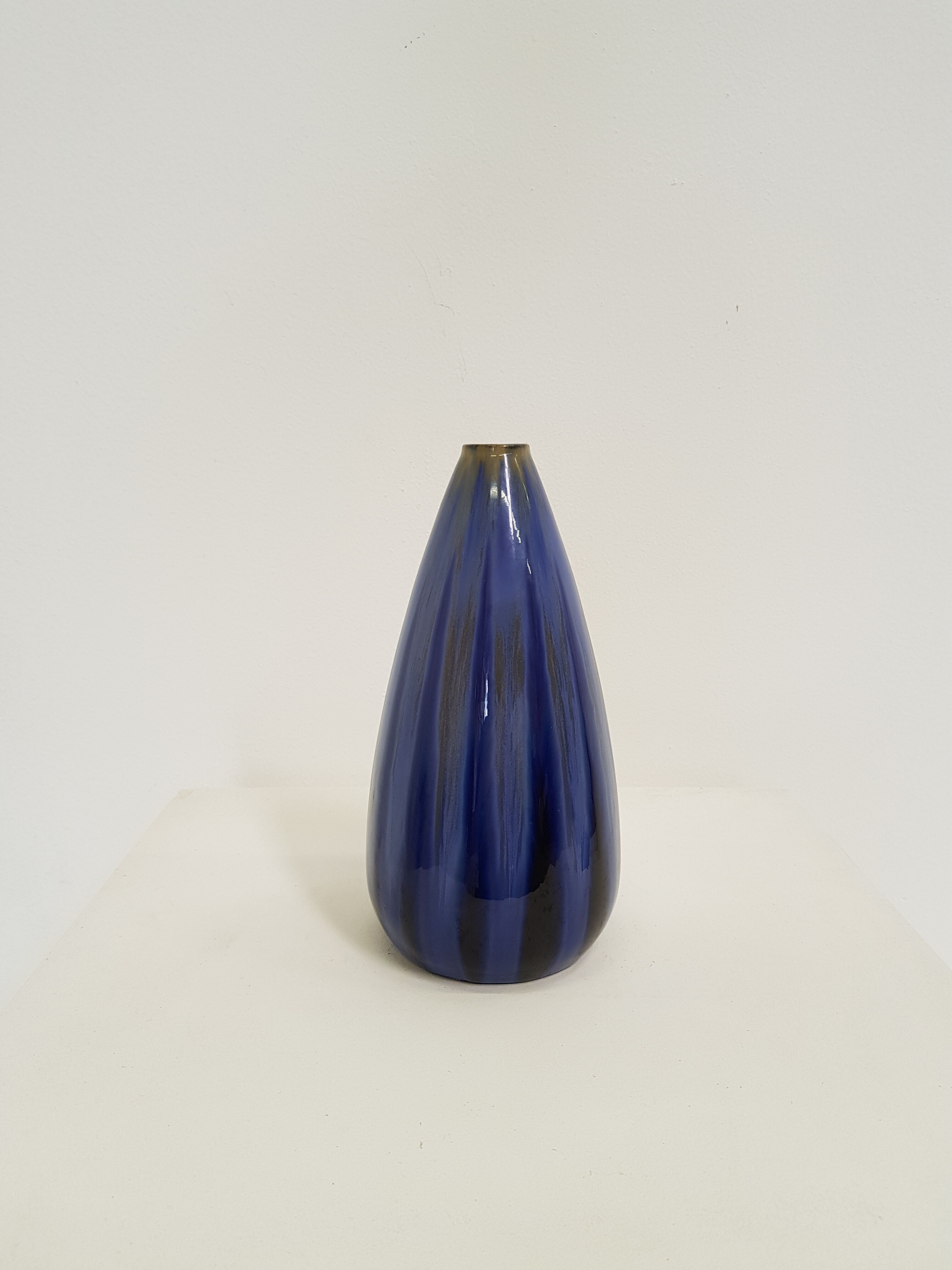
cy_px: 635
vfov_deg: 67.3
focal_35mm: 26
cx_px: 476
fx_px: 953
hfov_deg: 53.1
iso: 80
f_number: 1.7
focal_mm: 4.2
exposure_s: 1/50
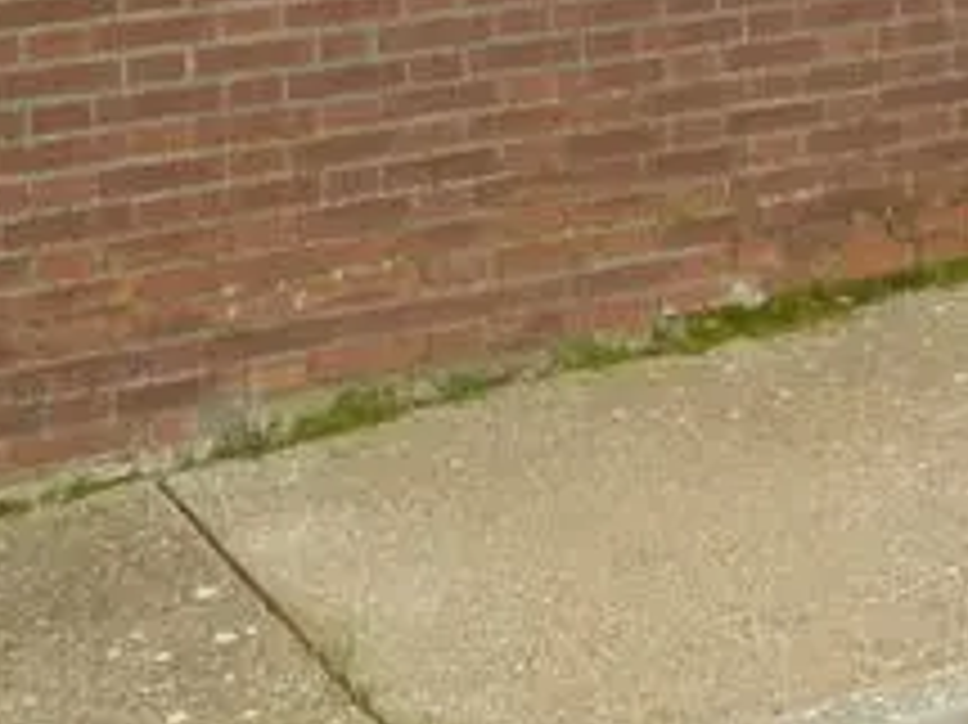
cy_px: -603
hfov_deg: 21.1
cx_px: 450
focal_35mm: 93
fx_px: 2599
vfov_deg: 14.0
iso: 125
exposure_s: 1/160
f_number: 3.2
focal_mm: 4.5
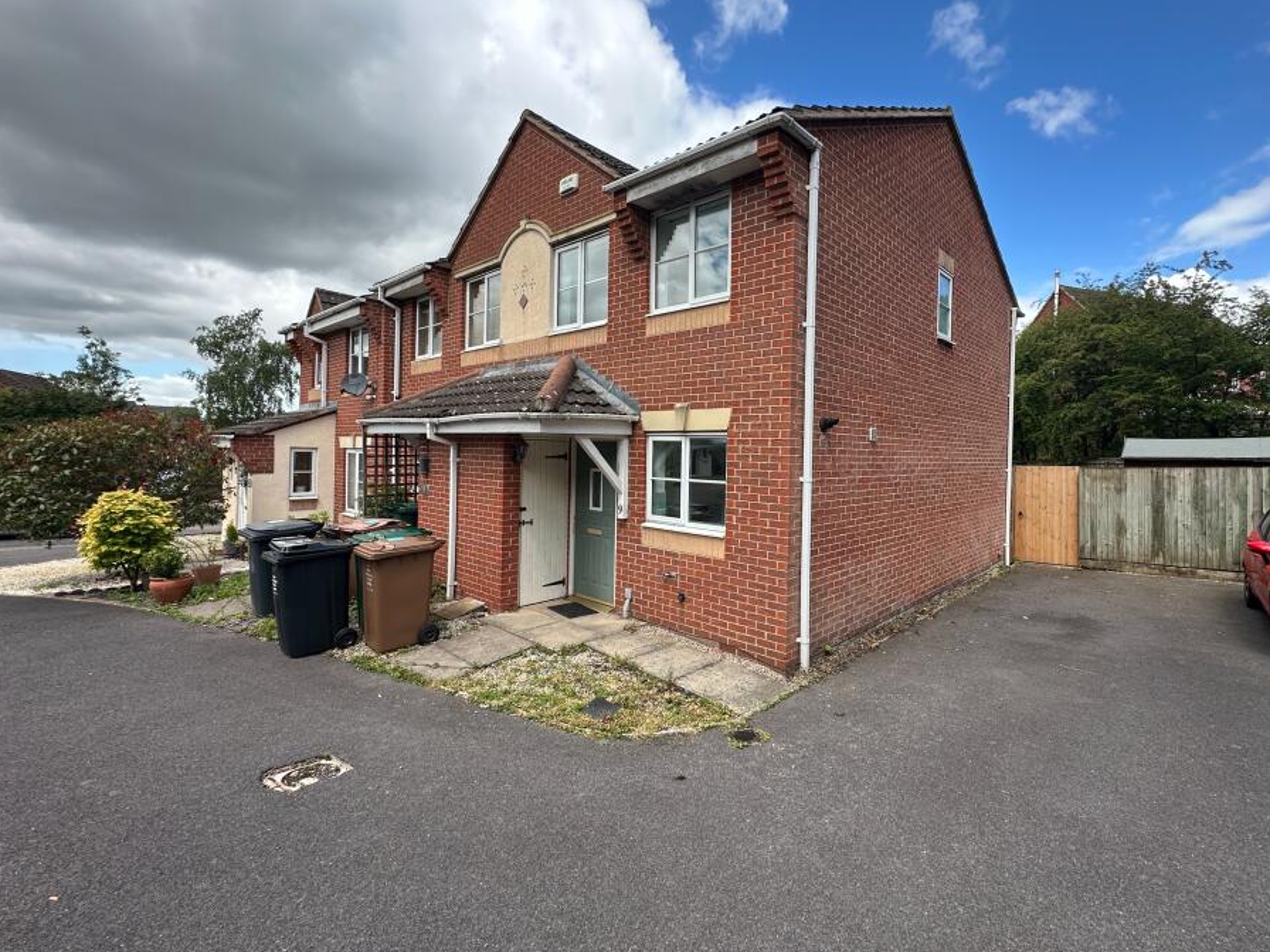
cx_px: 717
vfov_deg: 78.0
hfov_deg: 94.0
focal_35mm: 16
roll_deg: -0.7
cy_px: 449
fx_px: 587
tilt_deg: +0.4
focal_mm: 2.22
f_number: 2.2
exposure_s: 1/633
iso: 40
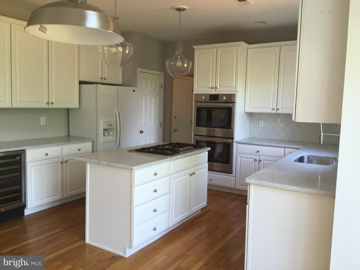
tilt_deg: -5.8
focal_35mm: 29
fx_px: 302
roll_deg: -2.3
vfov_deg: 48.2
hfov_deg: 61.7
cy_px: 135
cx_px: 180
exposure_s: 1/30
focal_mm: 4.15
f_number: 2.2
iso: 40
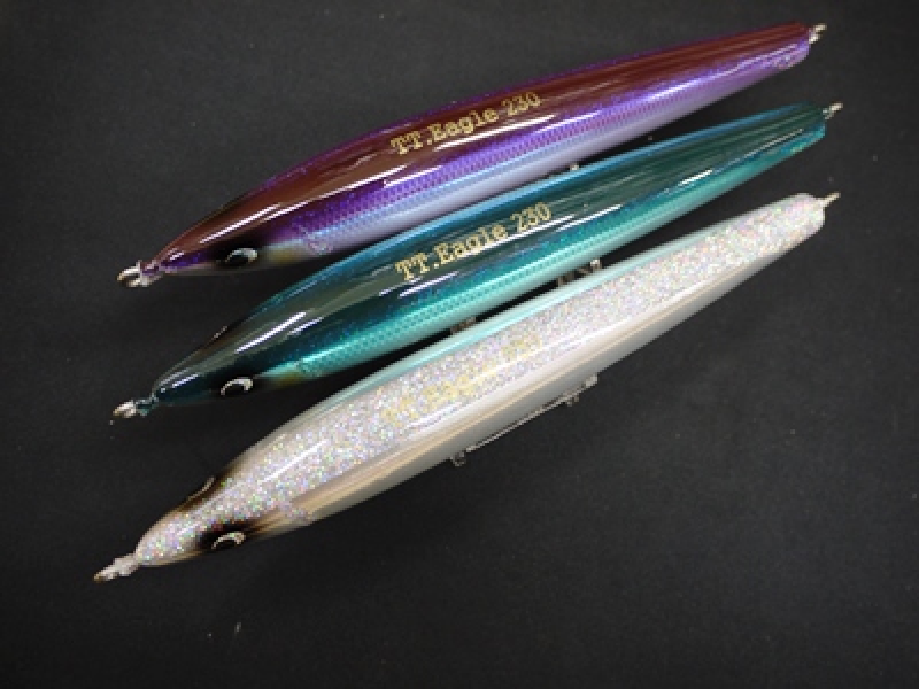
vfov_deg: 44.2
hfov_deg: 56.8
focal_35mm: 32
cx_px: 460
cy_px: 344
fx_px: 850
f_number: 3.7
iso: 250
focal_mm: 16
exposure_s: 1/30
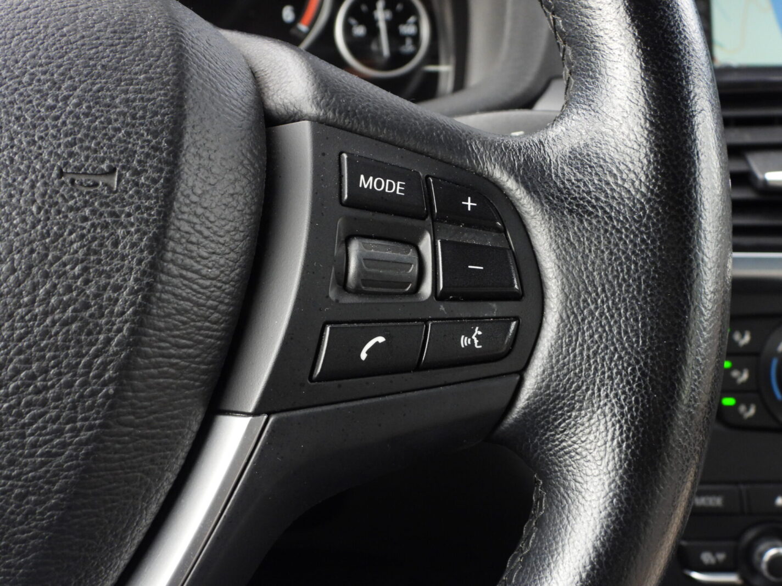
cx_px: 391
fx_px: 1062
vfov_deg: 30.9
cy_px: 293
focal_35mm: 47
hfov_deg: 40.4
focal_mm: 8.5
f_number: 3.2
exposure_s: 1/30
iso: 320
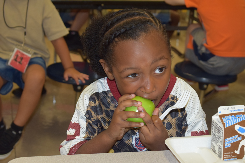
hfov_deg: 24.6
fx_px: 561
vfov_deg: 16.6
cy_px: 82
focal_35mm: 82
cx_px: 122
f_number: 5.6
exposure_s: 1/60
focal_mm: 55
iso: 900
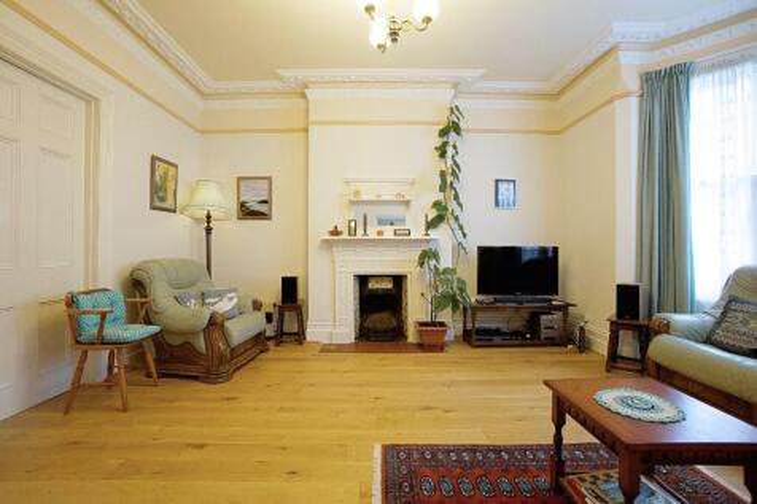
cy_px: 252
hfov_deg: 100.4
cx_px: 378
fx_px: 315
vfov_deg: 77.3
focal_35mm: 15
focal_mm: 10
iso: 4000
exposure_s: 1/160
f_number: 4
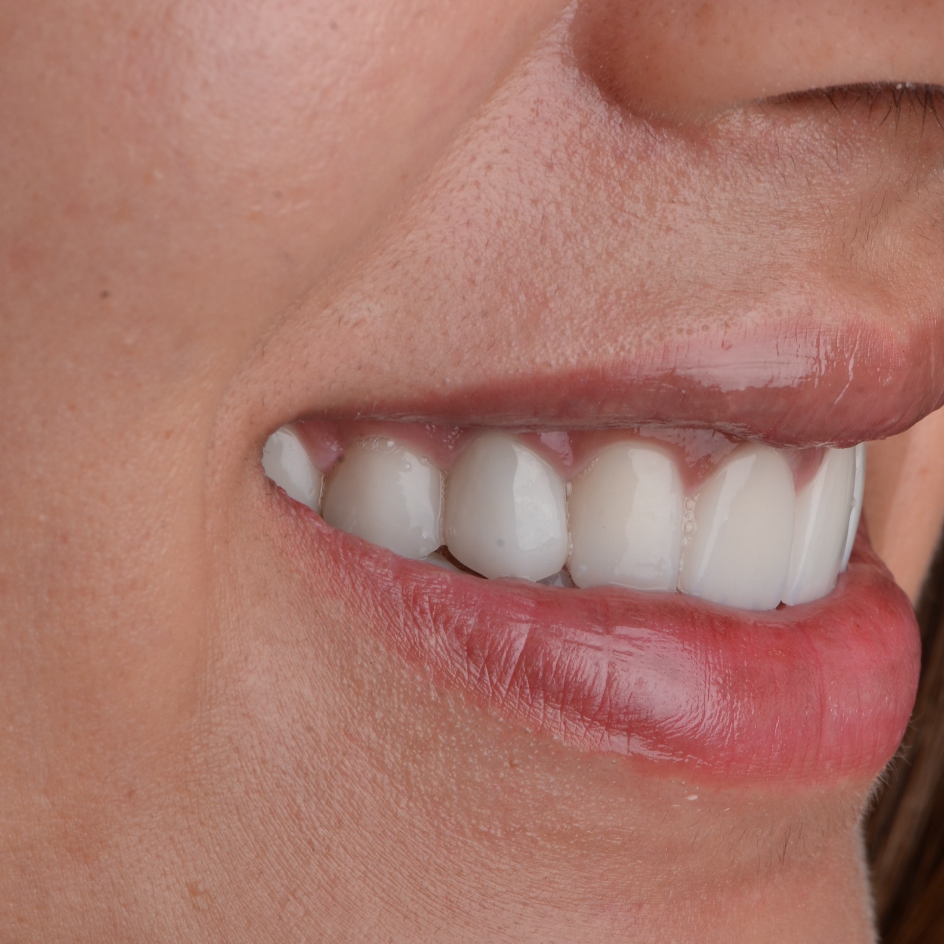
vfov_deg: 8.6
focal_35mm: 203
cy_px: 472
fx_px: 6252
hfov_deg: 8.6
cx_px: 665
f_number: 25
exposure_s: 1/200
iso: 200
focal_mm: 105
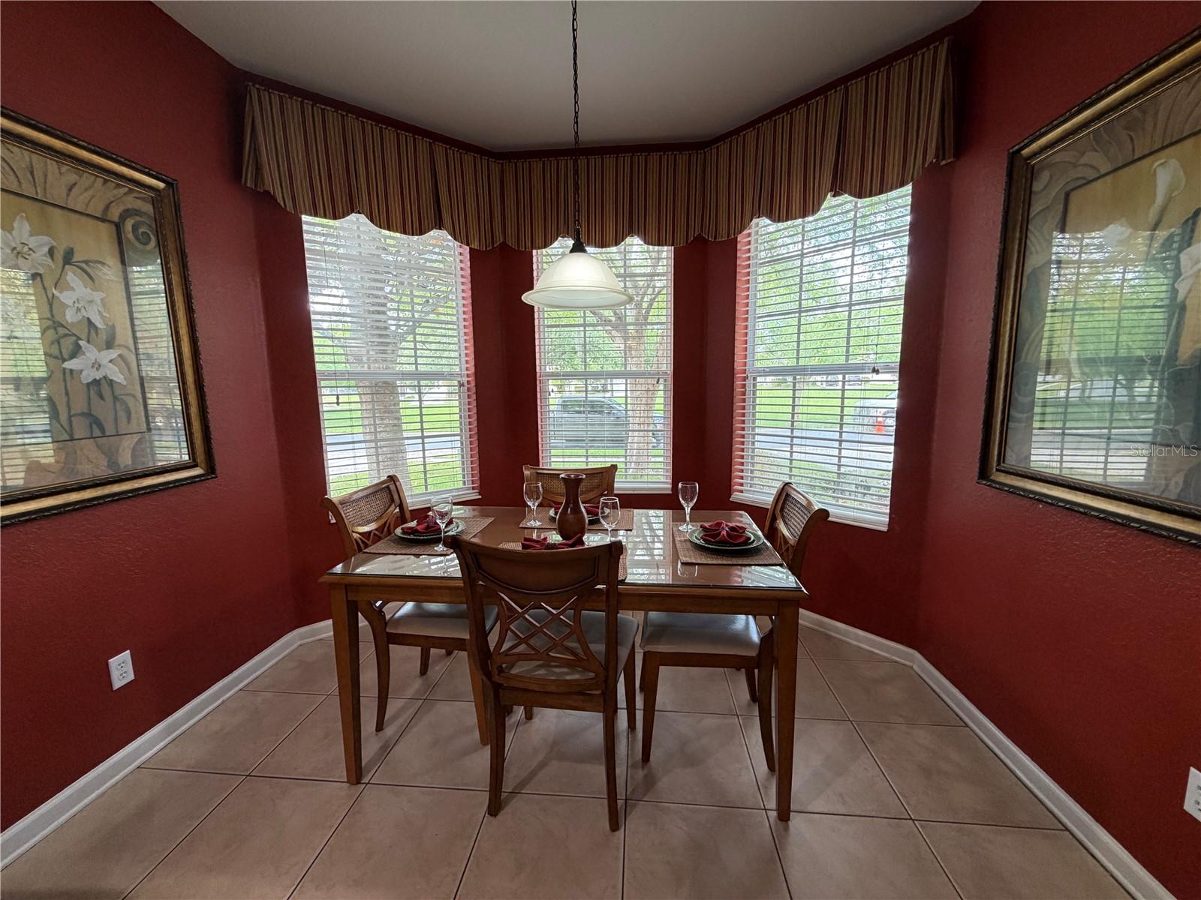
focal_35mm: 14
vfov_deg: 85.7
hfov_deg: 102.1
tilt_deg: -7.6
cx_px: 600
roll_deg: +0.7
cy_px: 450
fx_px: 486
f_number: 2.2
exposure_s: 1/60
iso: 200
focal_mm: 2.22
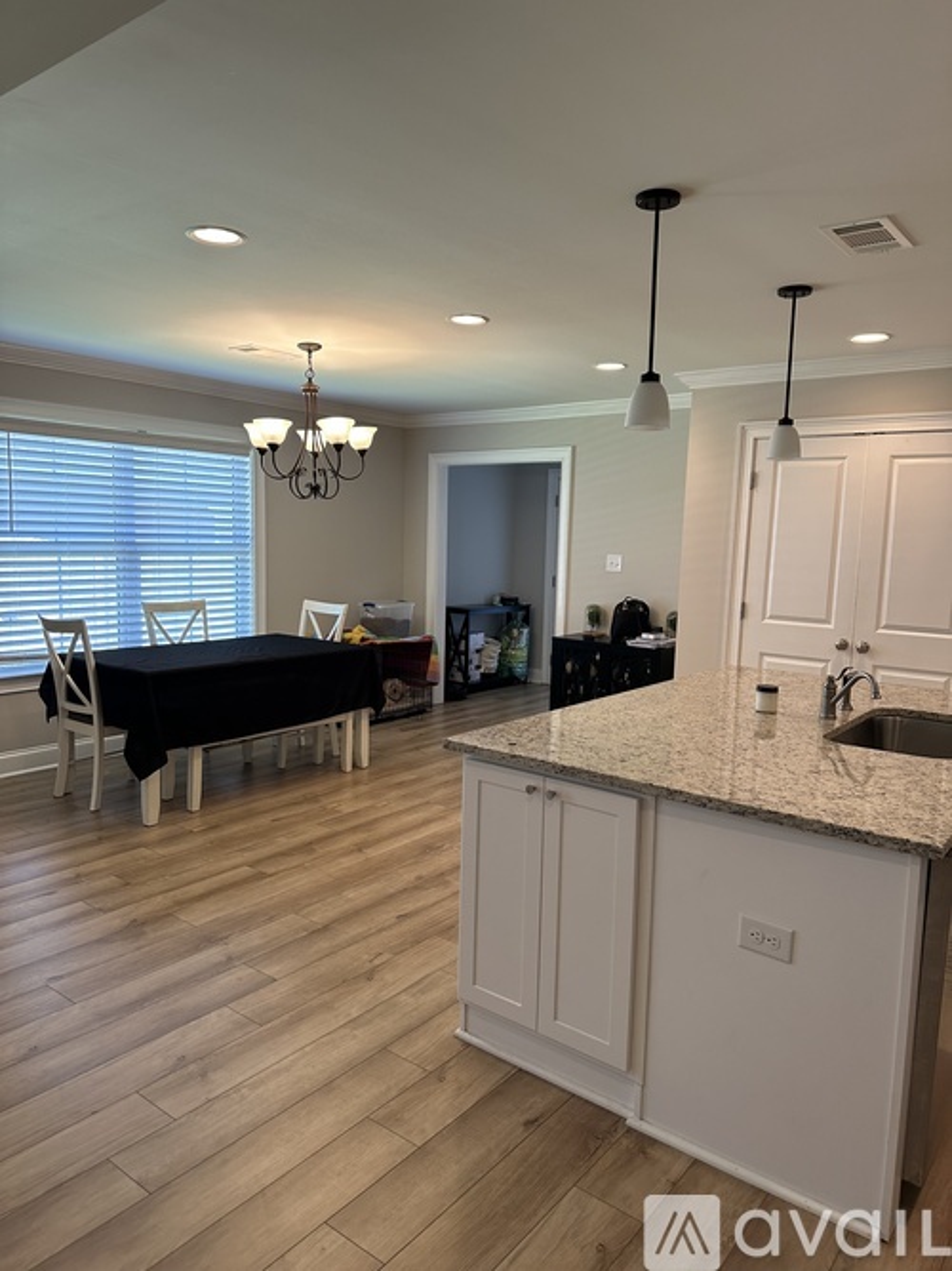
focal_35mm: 24
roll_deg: -1.5
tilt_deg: -6.9
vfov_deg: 71.6
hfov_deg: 56.8
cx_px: 476
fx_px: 880
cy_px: 636
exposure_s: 1/120
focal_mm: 6.86
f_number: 1.78
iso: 160
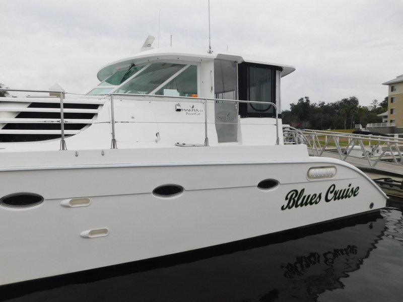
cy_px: 151
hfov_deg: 73.9
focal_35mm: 23
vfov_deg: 58.9
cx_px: 202
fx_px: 268
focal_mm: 4
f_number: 3
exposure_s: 1/640
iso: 125
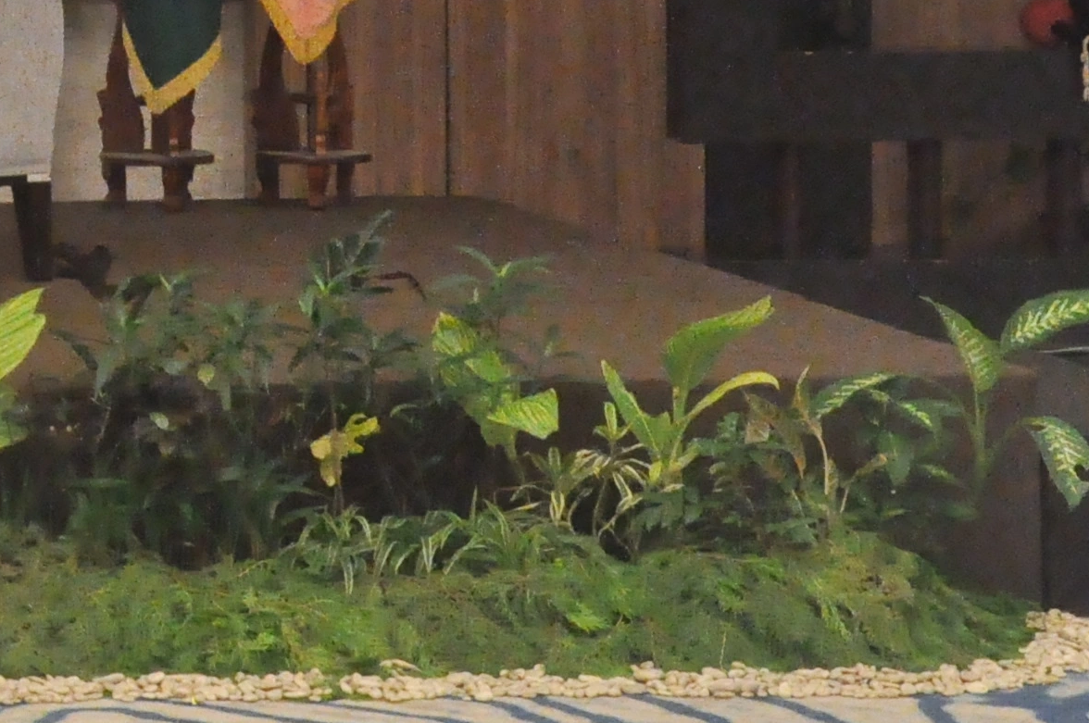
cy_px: -99
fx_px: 5287
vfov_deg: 7.8
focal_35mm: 175
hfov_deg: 11.3
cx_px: -579
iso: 3200
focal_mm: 32
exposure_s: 1/160
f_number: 5.6
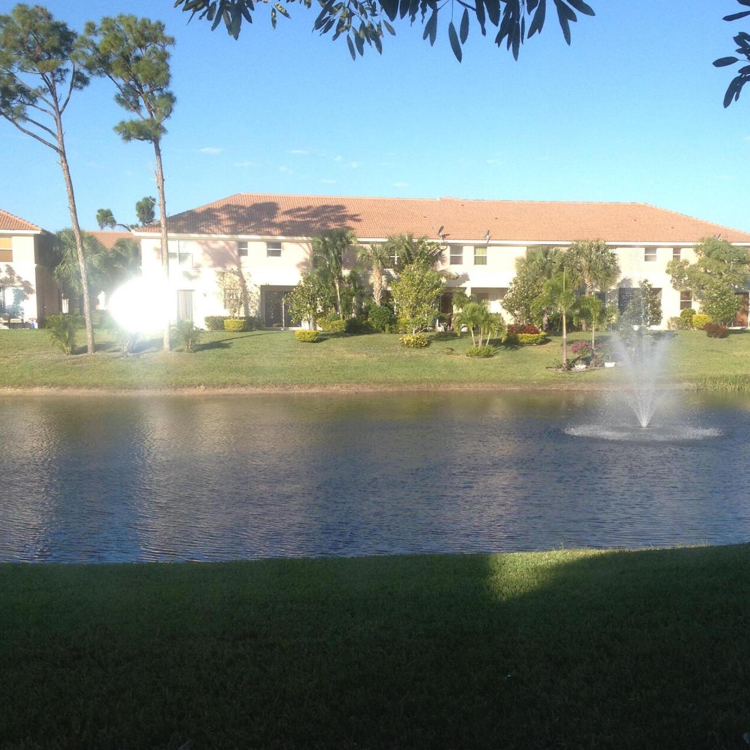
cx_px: 439
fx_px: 1201
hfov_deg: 34.6
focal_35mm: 49
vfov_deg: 34.6
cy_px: 438
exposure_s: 1/1062
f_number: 2.4
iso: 80
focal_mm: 4.28
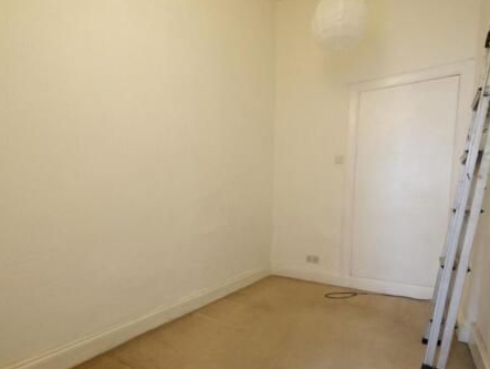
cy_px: 228
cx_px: 238
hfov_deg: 78.9
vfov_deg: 62.7
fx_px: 298
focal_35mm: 21
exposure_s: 1/50
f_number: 4
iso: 3200
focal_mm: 8
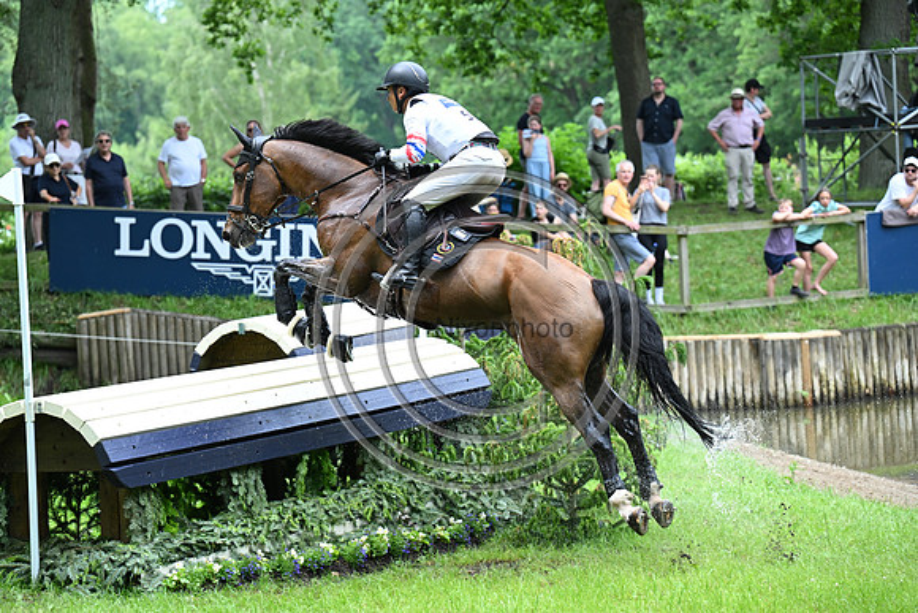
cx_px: 459
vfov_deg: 10.6
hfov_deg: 15.8
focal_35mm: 130
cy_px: 306
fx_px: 3316
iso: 1250
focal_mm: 130
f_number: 4.5
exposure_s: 1/1250
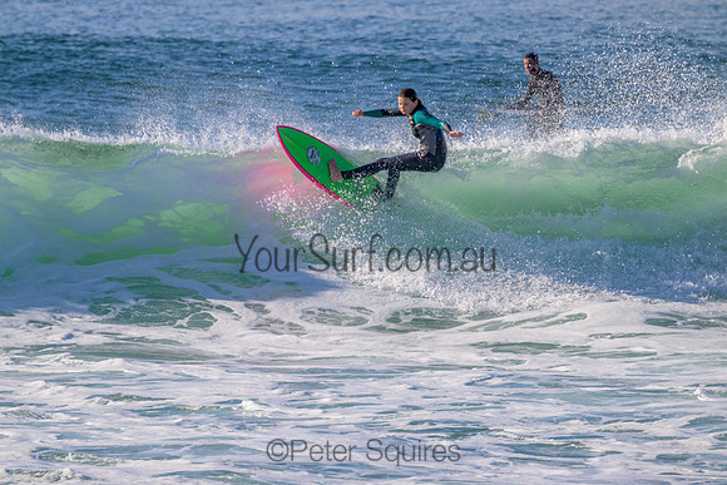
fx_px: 16159
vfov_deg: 1.7
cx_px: 364
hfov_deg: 2.6
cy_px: 242
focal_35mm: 800
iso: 1250
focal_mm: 800
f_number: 11
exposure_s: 1/2000
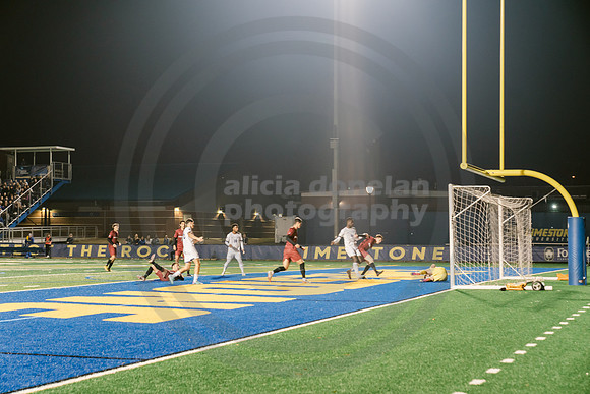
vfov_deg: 19.5
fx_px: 1147
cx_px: 295
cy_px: 197
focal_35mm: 70
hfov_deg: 28.8
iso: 2500
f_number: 4
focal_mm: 70
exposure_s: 1/160
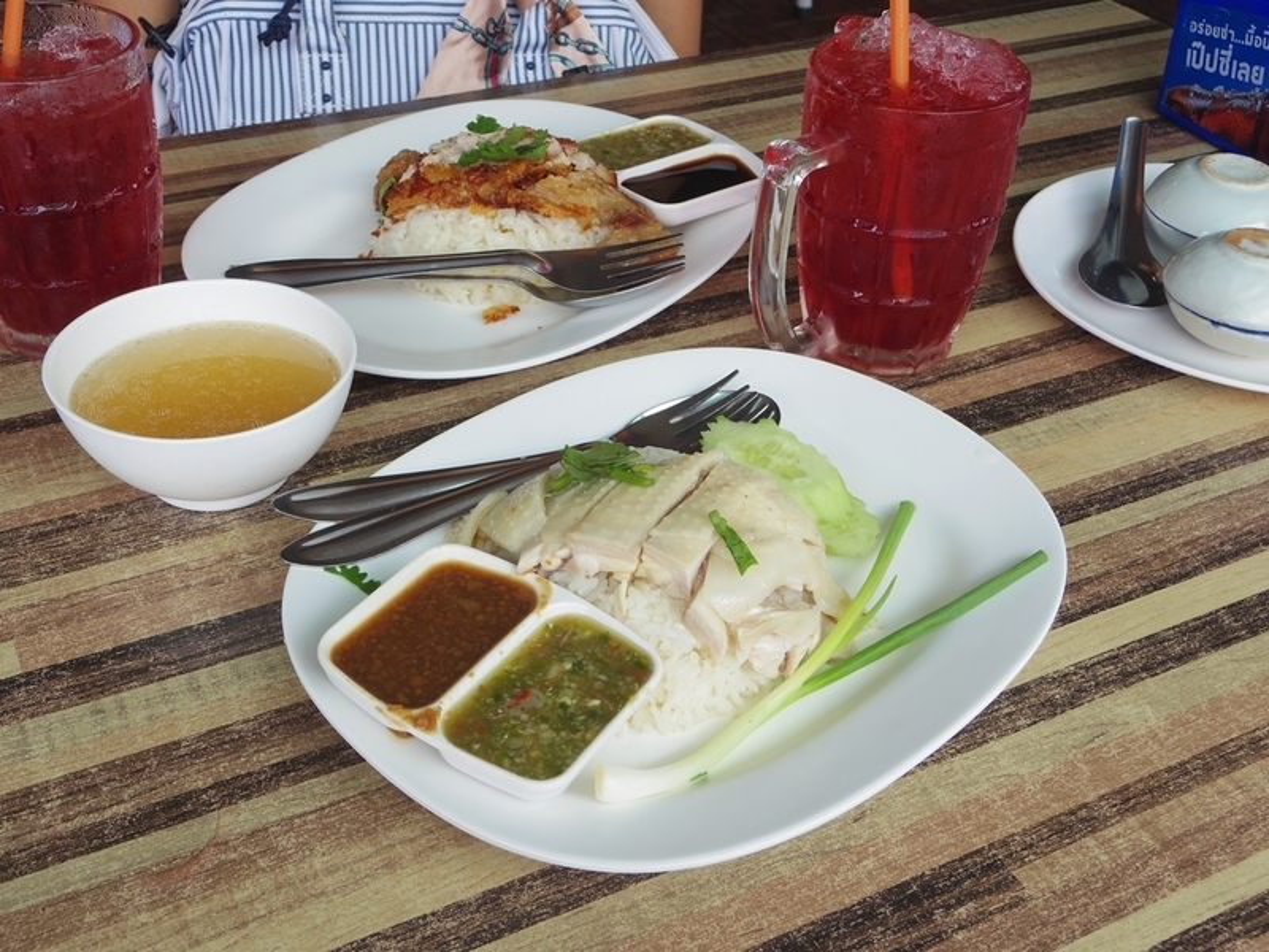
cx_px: 634
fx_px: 1503
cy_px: 476
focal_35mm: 41
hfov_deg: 45.8
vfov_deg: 35.1
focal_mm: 7.4
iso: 100
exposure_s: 1/80
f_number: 3.2
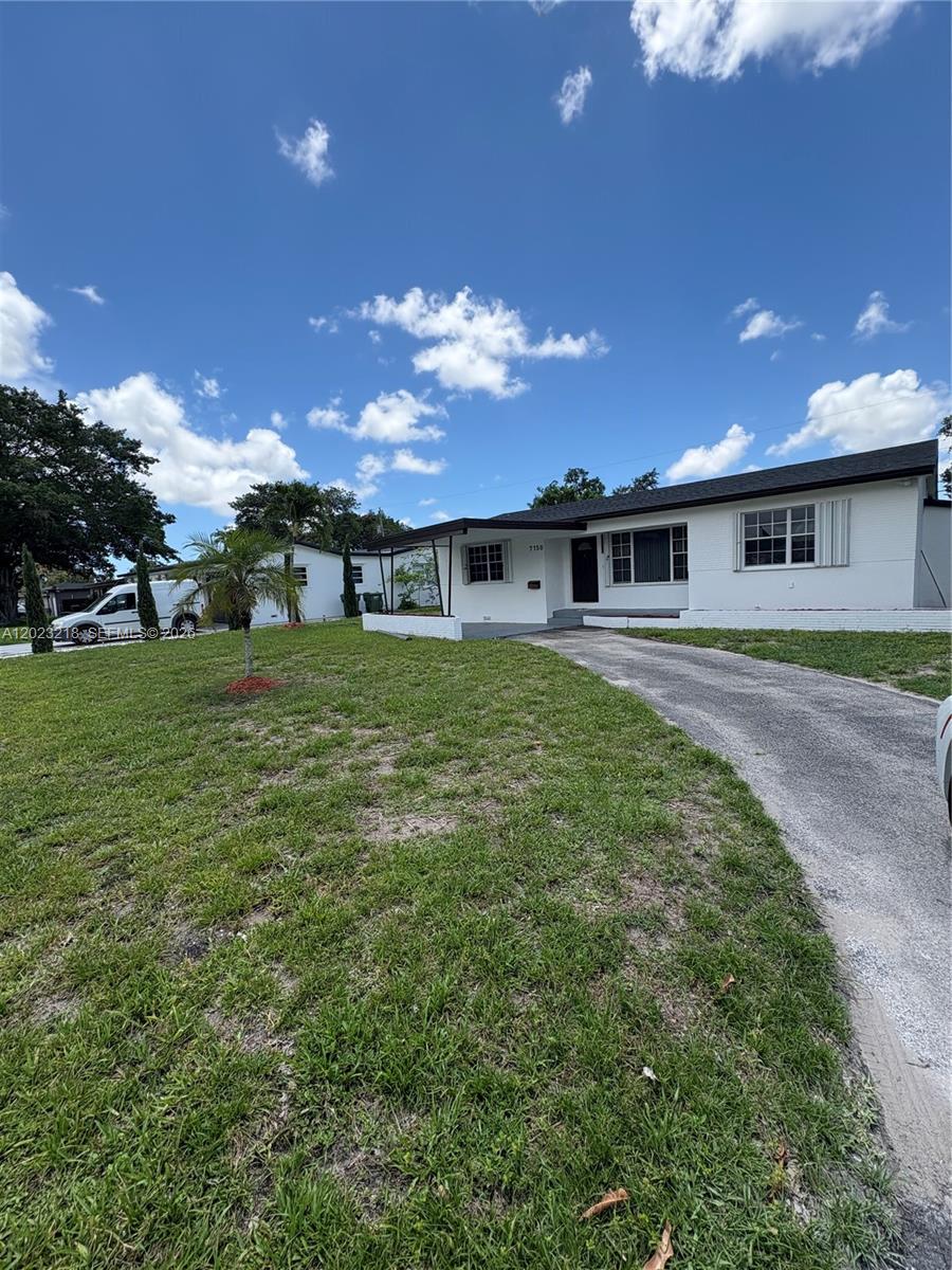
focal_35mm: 14
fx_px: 513
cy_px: 635
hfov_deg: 85.7
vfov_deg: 102.1
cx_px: 476
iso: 50
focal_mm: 2.22
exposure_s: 1/1536
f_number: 2.2
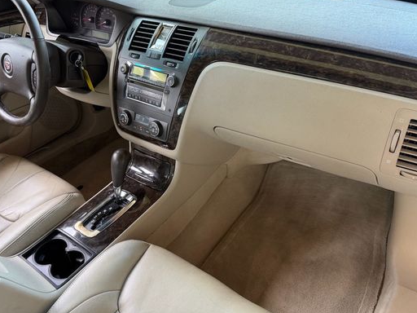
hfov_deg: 60.0
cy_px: 152
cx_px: 213
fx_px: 361
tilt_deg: -34.5
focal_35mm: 30
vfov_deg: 46.8
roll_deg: +5.5
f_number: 1.78
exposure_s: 1/121
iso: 100
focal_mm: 6.76
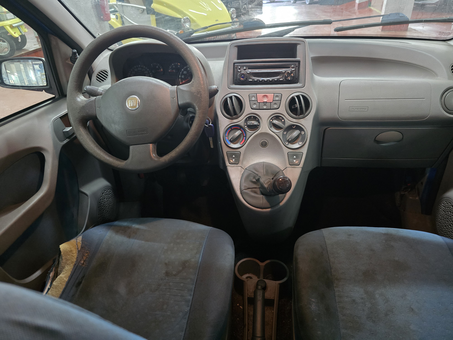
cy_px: 170
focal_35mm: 23
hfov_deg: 73.9
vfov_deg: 58.9
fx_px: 301
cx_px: 226
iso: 1600
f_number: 1.7
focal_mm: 6.3
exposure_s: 1/25
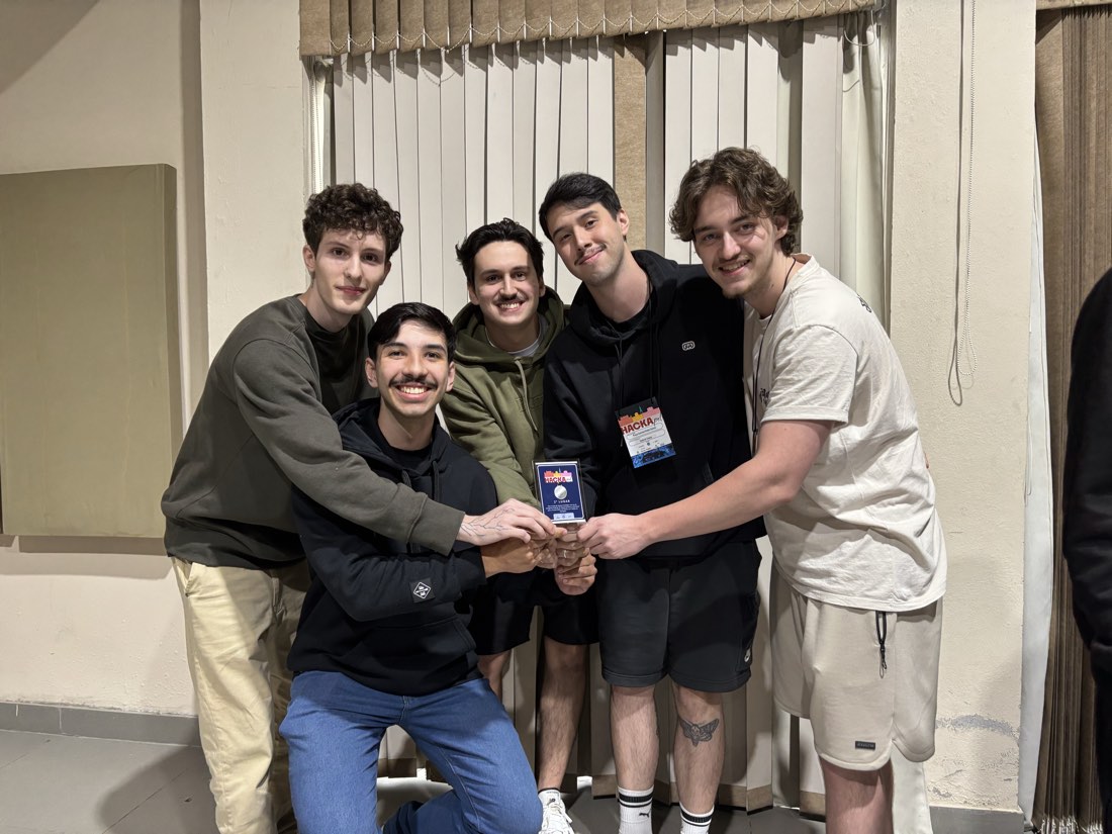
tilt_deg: -2.9
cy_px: 417
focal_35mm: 26
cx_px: 556
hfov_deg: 67.3
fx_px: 835
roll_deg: +0.6
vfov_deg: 53.1
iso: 250
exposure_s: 1/60
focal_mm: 5.96
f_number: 1.6
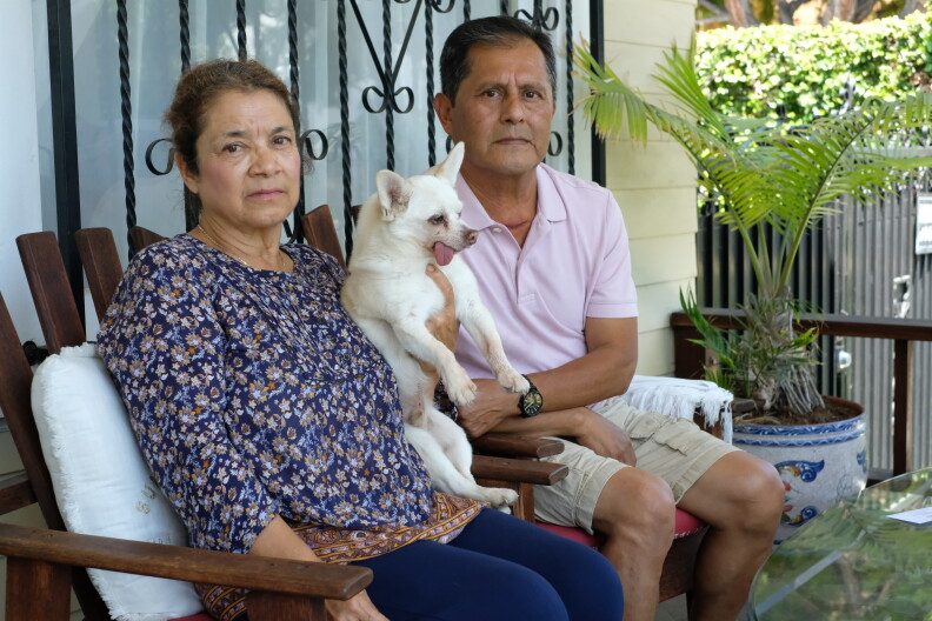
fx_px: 1372
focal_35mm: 53
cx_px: 466
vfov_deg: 25.5
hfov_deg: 37.5
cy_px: 310
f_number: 5.6
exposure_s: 1/1000
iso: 3200
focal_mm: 35
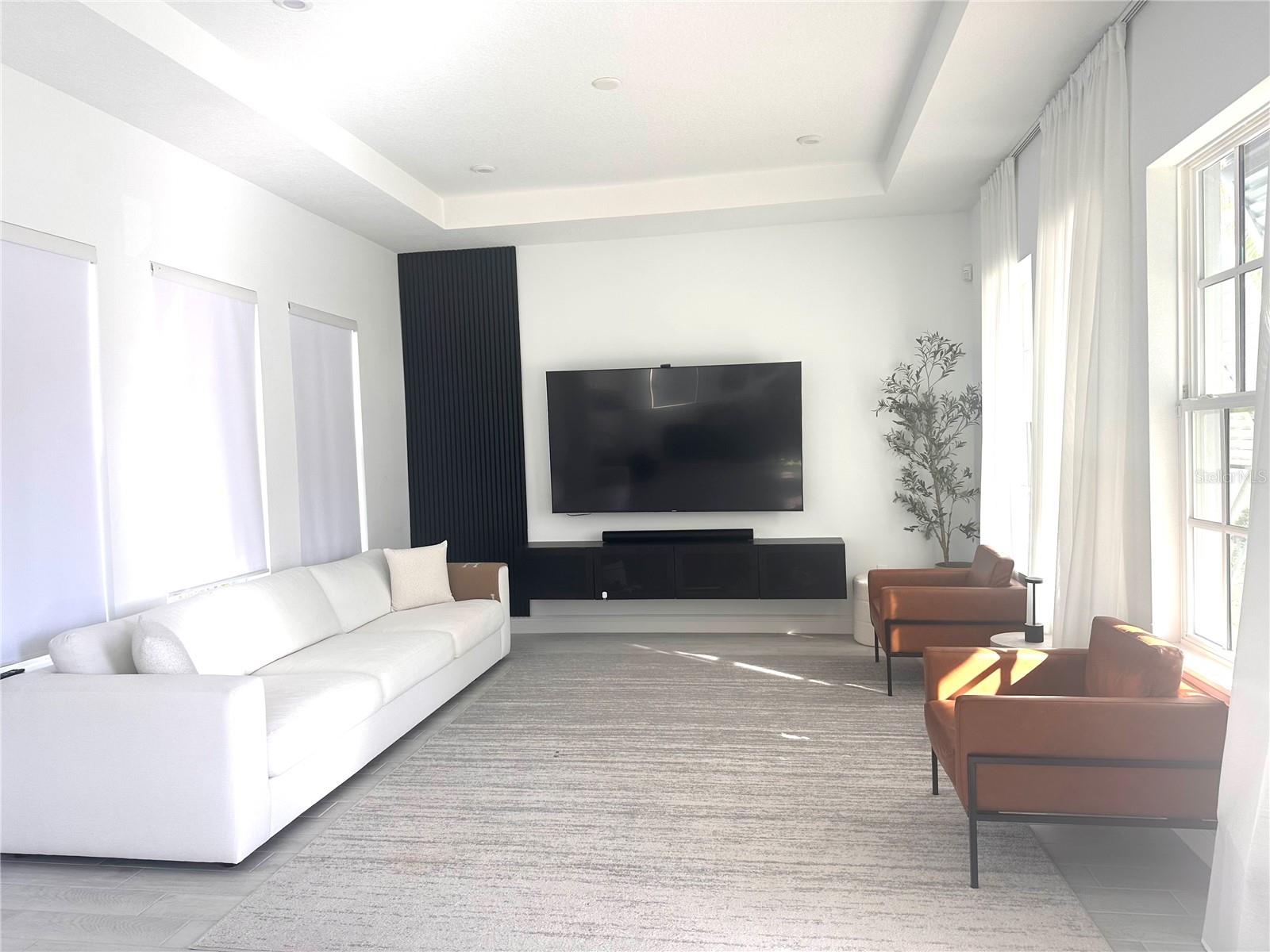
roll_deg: +1.6
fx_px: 881
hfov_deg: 71.6
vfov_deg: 56.8
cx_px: 635
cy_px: 476
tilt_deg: -1.3
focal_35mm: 24
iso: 64
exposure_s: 1/134
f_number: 1.78
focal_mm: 6.86
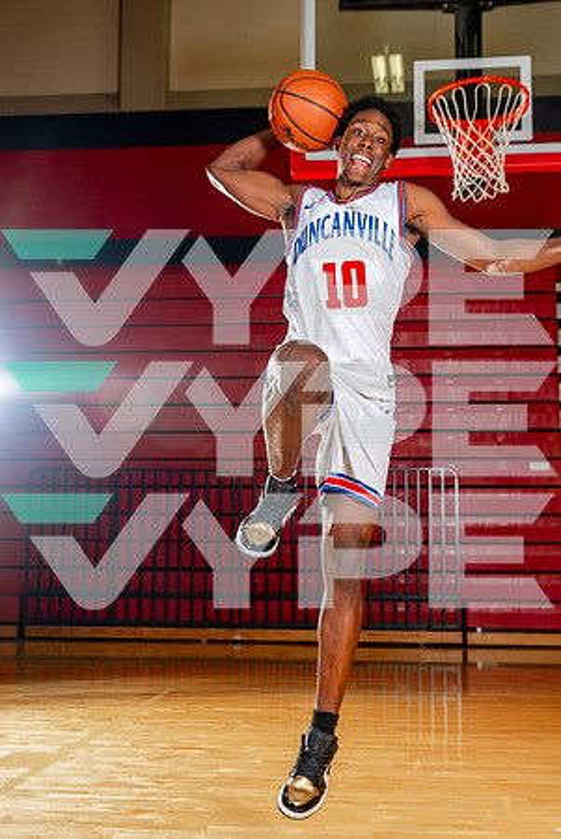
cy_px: 420
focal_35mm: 42
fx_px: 979
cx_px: 280
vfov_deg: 46.4
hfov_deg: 32.0
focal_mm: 42
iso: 100
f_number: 5.6
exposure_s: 1/125
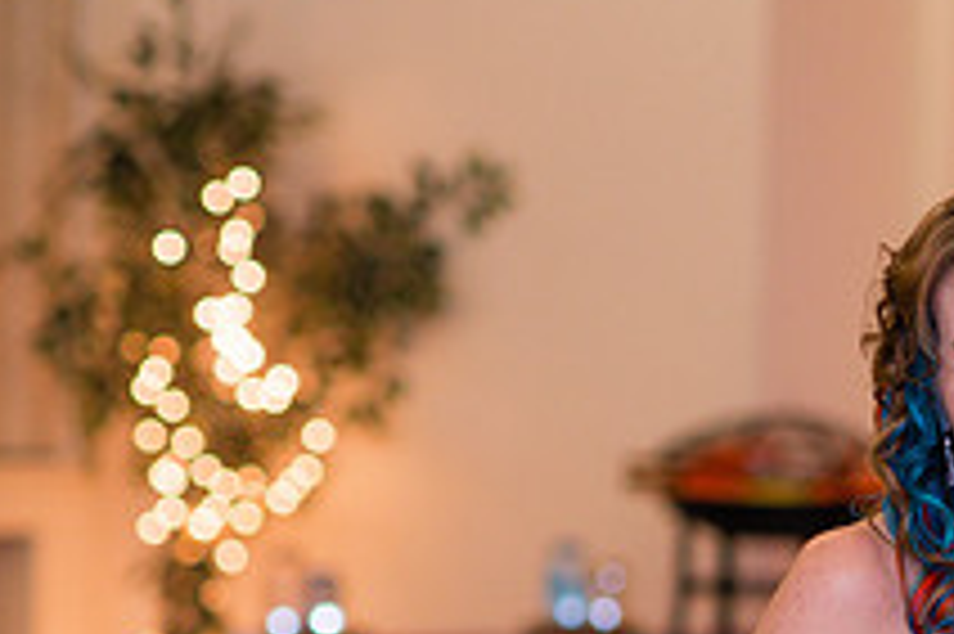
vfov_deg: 5.9
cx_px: 958
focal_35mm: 233
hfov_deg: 8.8
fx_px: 6170
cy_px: 515
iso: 640
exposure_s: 1/125
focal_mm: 85
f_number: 2.2
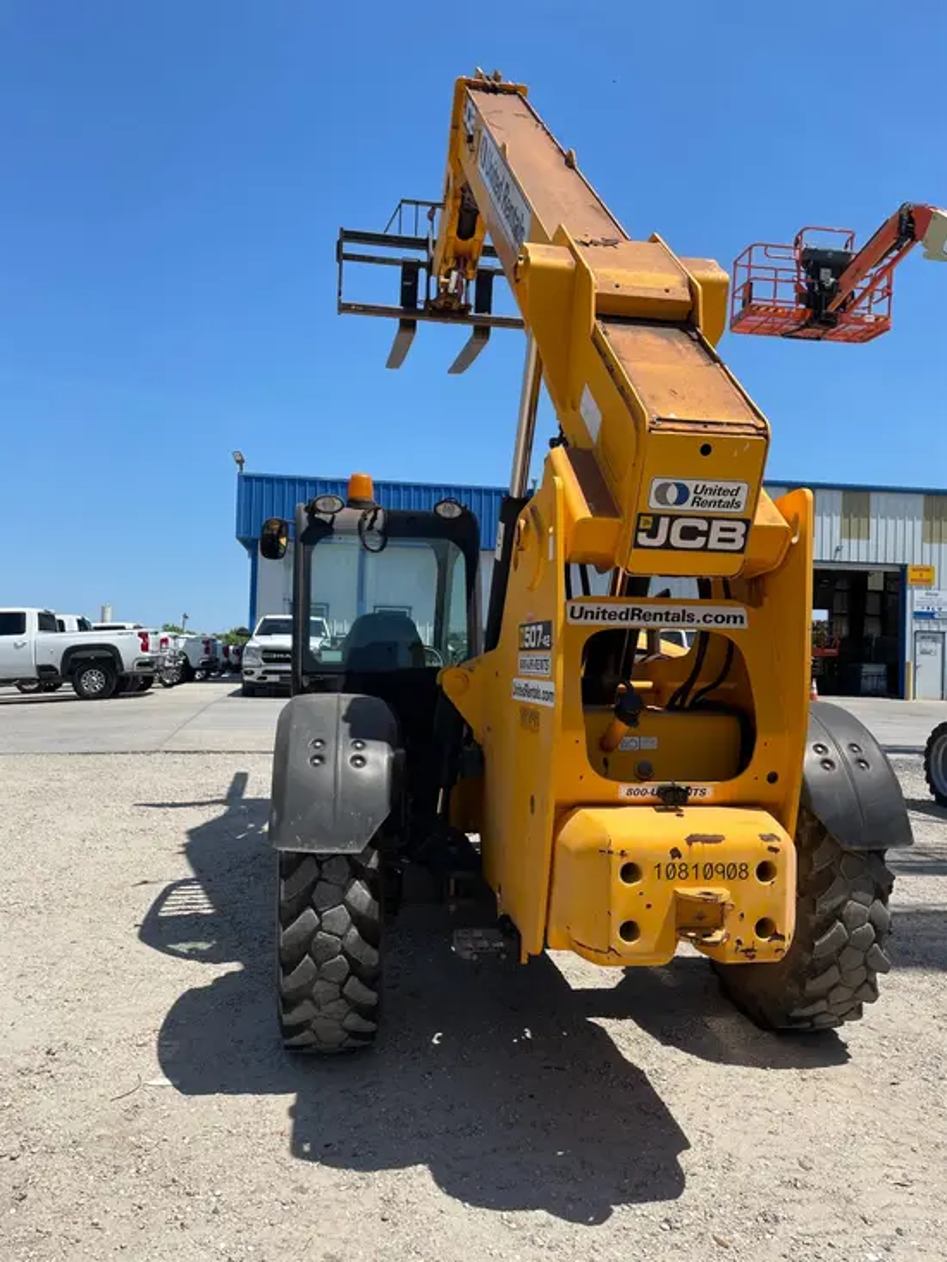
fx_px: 948
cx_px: 474
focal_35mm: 26
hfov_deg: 53.1
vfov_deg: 67.3
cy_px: 631
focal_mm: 4.2
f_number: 1.6
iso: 32
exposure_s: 1/3731
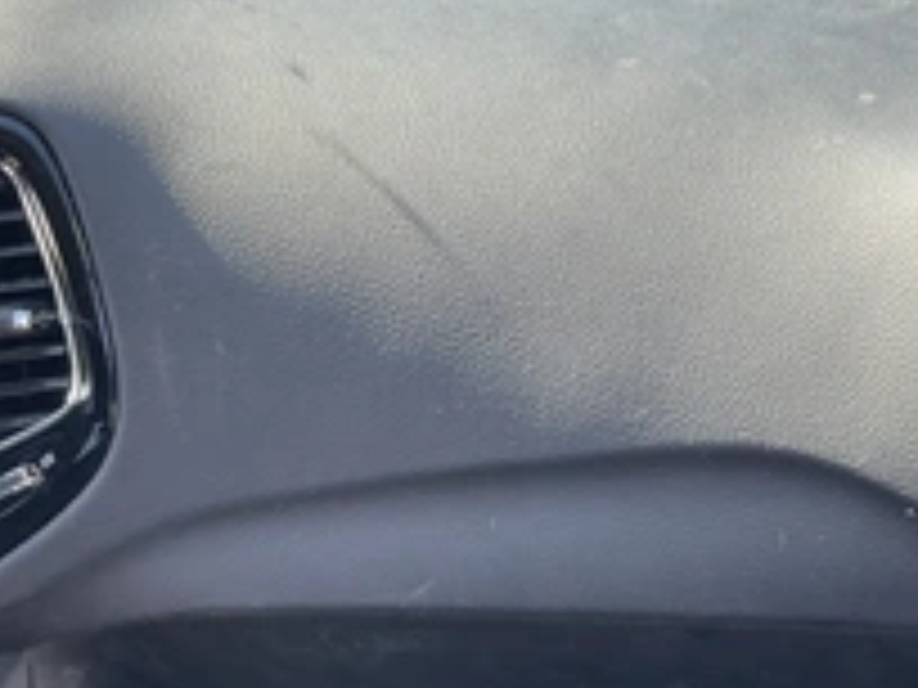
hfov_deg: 33.3
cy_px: 423
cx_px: 648
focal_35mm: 57
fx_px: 1512
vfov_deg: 25.6
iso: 40
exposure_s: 1/122
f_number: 1.8
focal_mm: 3
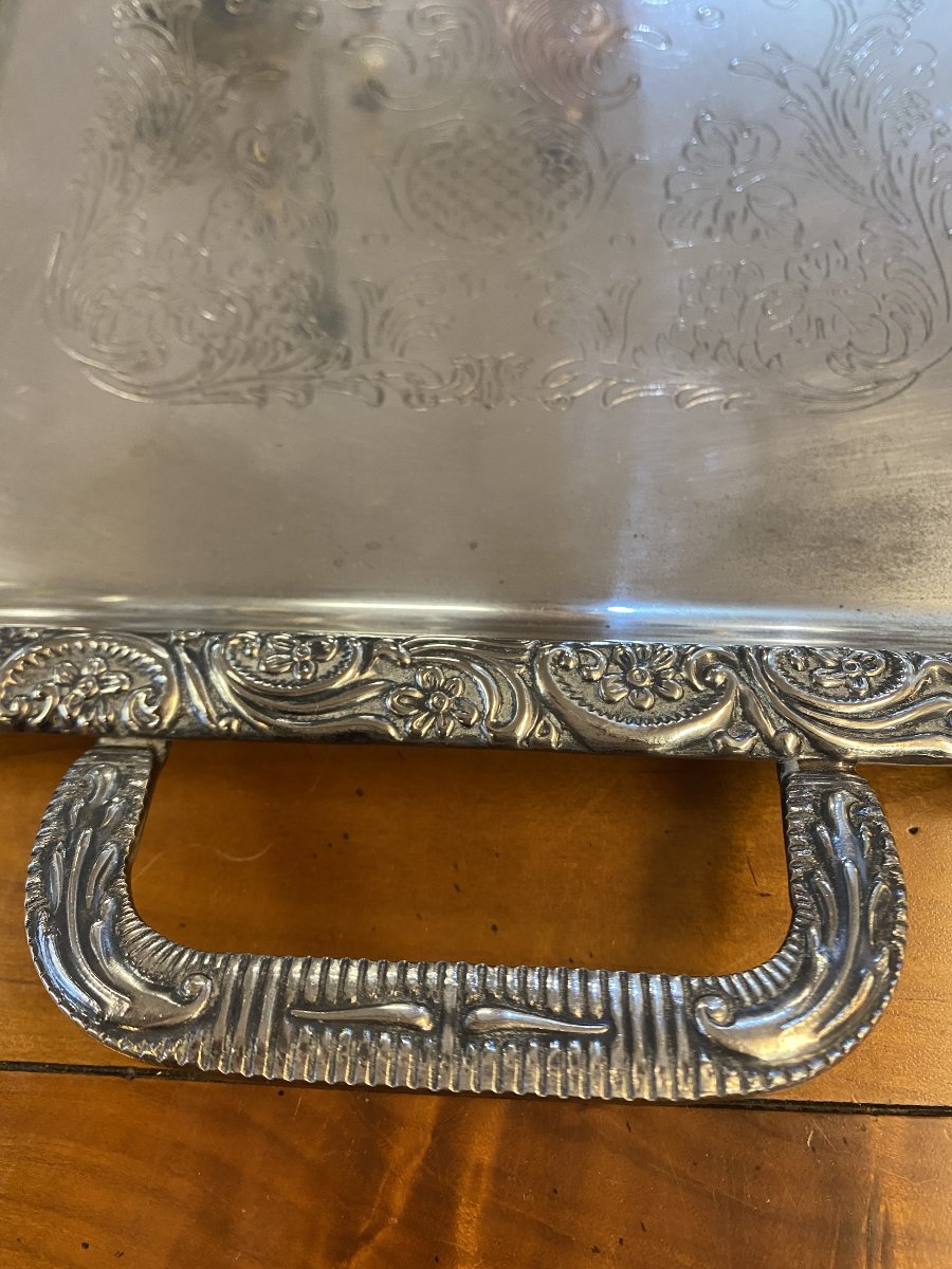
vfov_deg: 67.3
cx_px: 476
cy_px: 634
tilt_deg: -68.0
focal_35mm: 26
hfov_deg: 53.1
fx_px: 953
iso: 250
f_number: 1.8
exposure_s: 1/50
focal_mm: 4.25
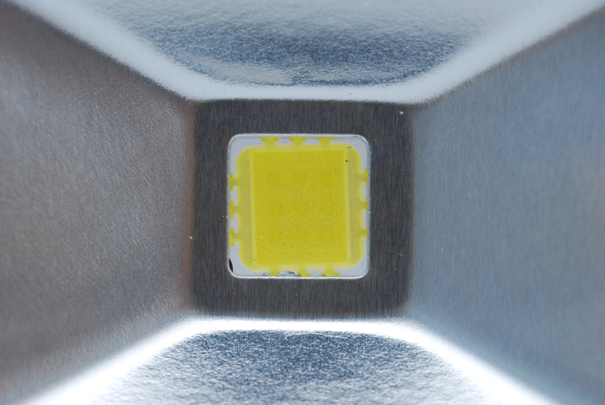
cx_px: 302
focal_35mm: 90
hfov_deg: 22.6
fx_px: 1515
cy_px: 202
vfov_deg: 15.2
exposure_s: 1/50
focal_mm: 60
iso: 200
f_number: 10
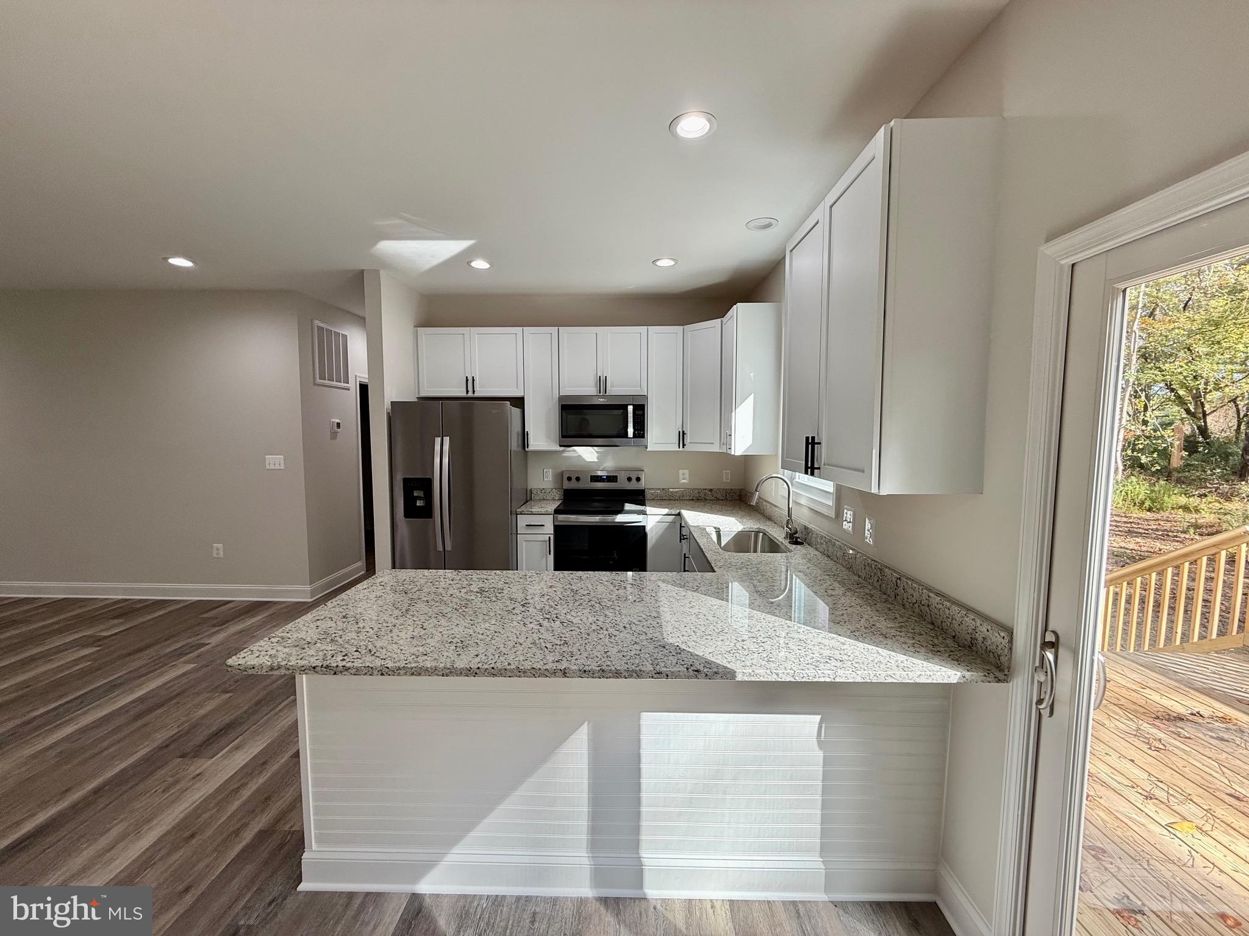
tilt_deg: -4.5
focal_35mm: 14
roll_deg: -0.5
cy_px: 468
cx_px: 624
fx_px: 505
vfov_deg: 85.7
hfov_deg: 102.1
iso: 100
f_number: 2.2
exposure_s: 1/120
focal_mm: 2.22
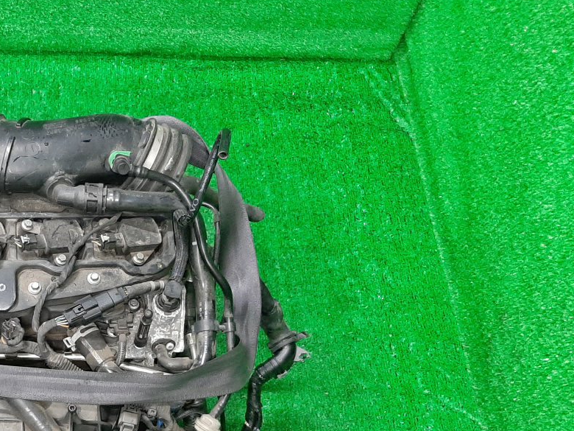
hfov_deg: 36.9
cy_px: 363
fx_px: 796
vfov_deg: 29.4
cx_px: 46
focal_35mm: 48
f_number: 1.7
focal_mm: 3.93
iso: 230
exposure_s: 1/50
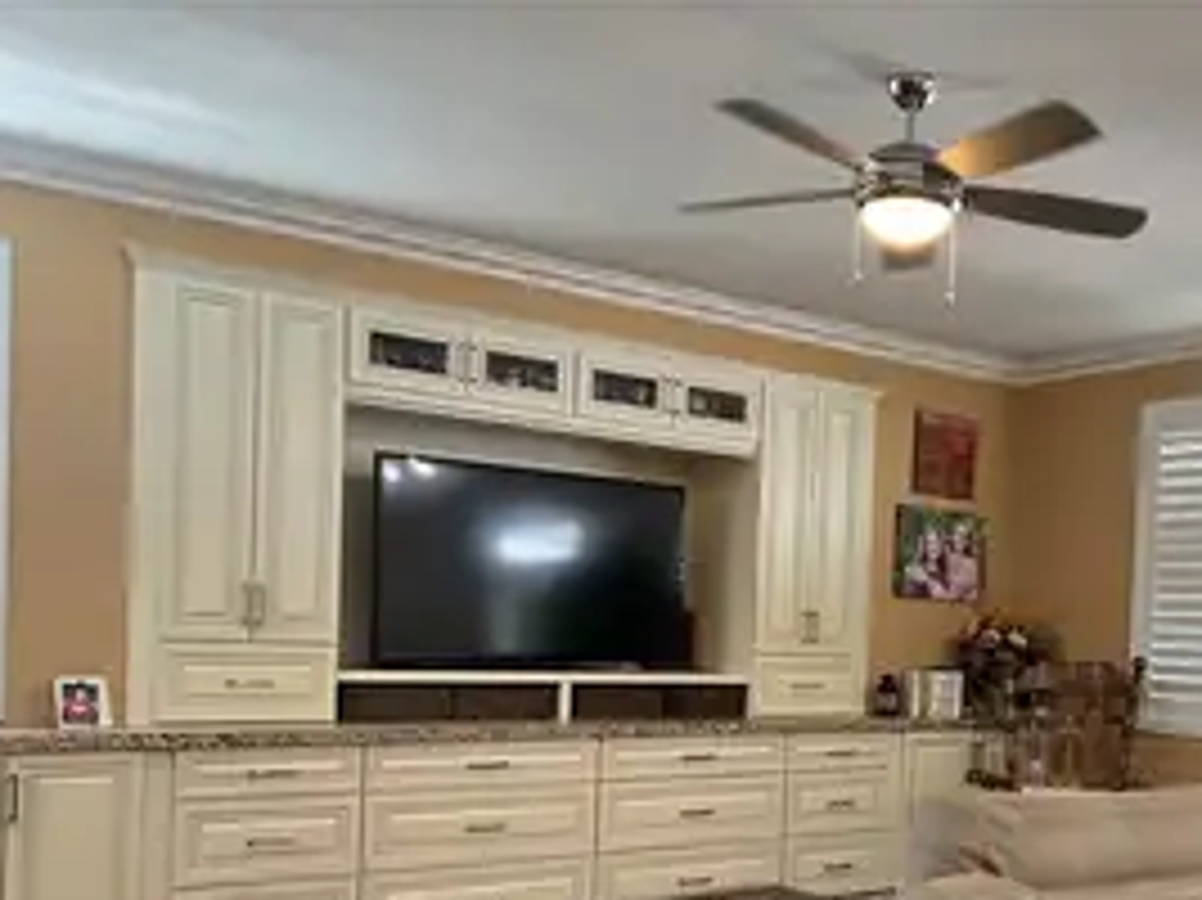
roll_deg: -1.9
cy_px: 670
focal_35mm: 39
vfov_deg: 36.0
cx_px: 851
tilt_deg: -1.2
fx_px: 1354
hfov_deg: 46.7
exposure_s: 1/60
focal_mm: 5.7
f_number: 1.5
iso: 200
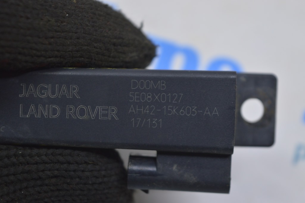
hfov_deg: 24.6
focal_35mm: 82
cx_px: 152
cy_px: 102
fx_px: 698
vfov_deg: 16.5
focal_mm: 55
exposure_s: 1/20
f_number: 5.6
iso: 400
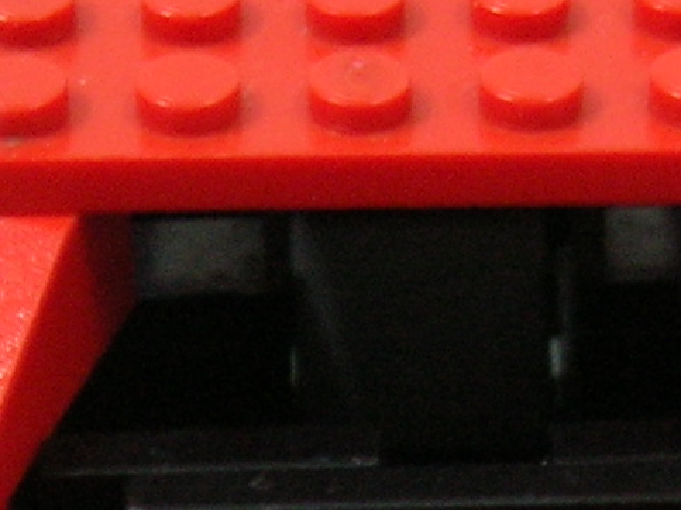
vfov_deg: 9.1
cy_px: 642
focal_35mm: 161
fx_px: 3167
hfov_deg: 12.2
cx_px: 519
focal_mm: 5.7
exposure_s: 1/2.2
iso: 100
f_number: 2.9
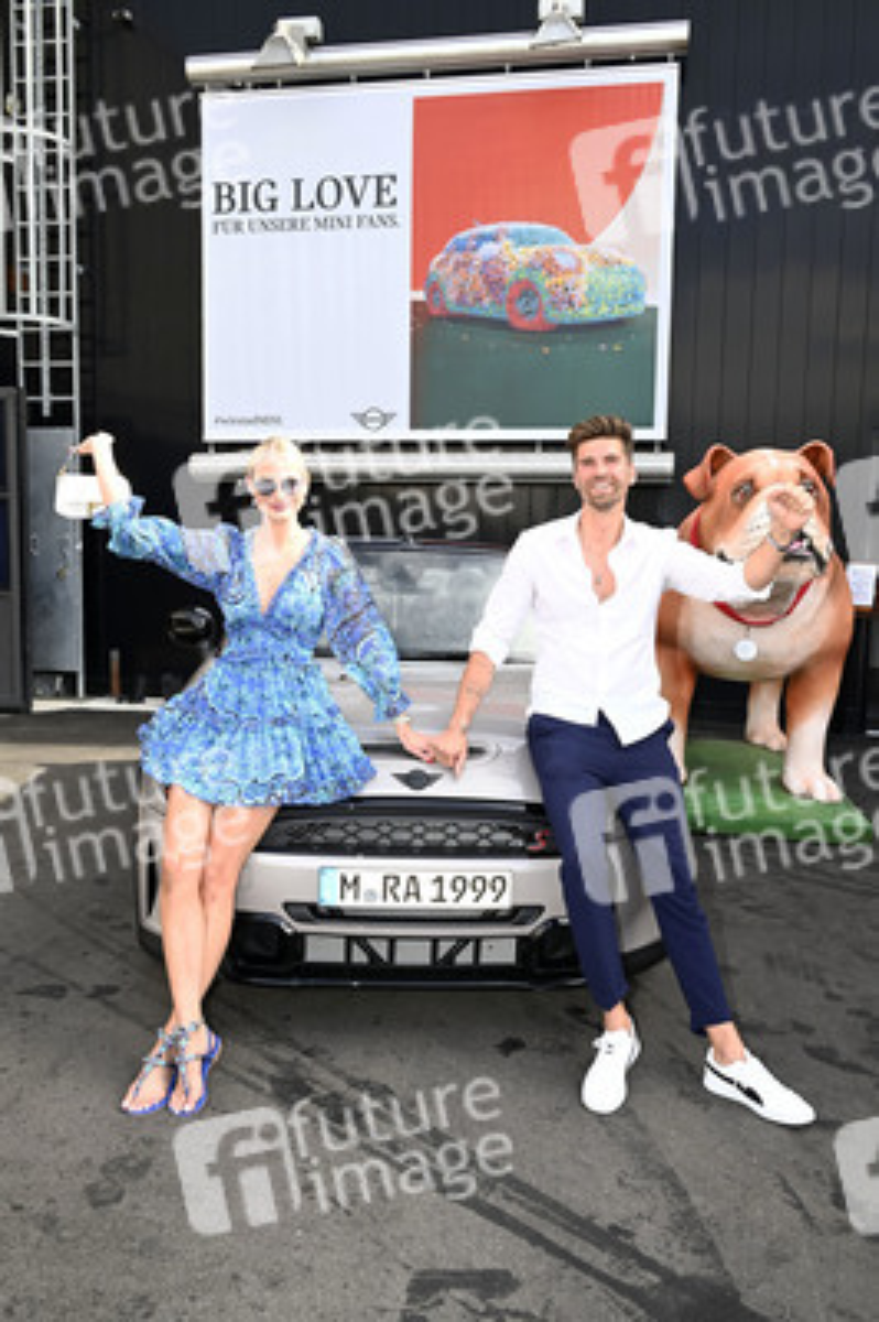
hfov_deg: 44.9
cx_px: 440
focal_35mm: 29
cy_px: 661
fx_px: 1064
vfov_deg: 63.7
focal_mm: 29
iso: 500
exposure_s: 1/160
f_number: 9
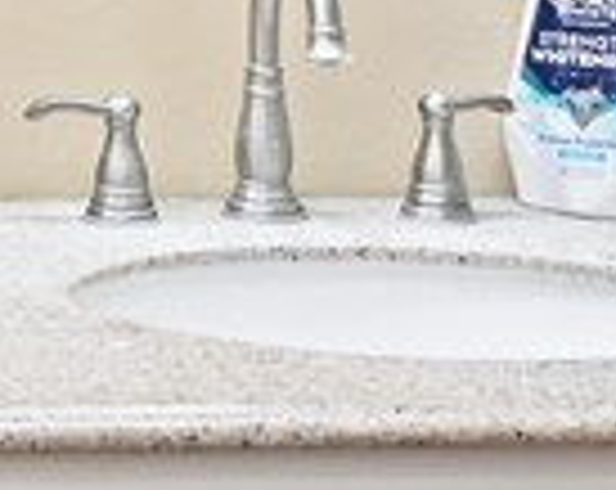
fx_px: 2438
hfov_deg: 13.0
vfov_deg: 11.1
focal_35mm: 134
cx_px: -517
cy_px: -196
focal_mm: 12
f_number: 3.5
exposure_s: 1/40
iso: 64
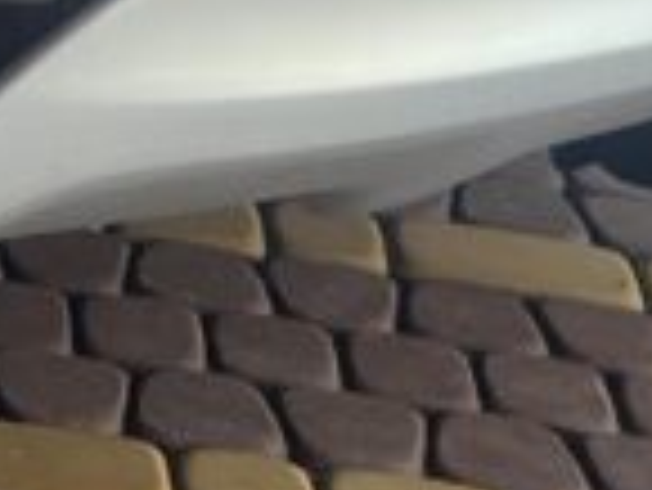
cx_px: -746
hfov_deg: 9.8
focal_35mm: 184
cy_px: -764
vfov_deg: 7.5
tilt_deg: -7.4
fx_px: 3469
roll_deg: -5.0
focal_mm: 5.7
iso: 64
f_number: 1.5
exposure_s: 1/117
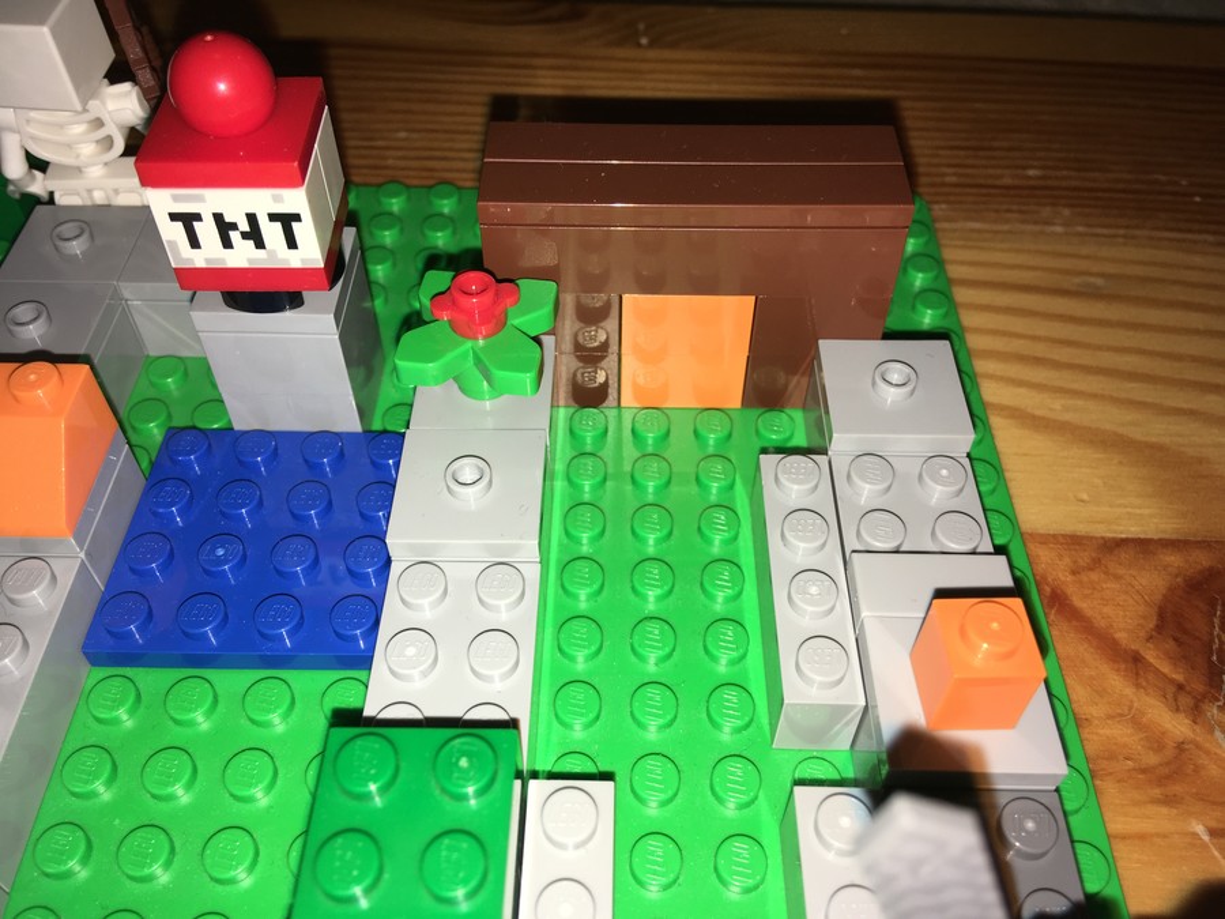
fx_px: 1026
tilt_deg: -50.2
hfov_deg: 61.7
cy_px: 460
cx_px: 612
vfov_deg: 48.2
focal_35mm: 29
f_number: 2.2
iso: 25
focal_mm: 4.15
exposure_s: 1/167
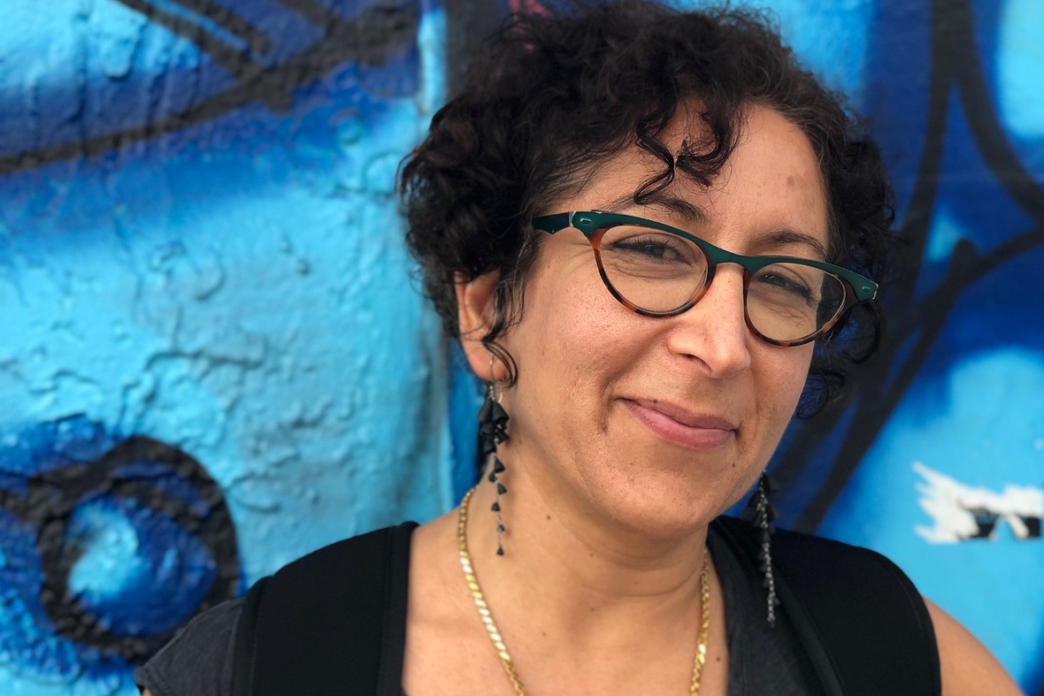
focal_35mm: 55
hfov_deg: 36.2
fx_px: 1595
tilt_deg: +0.8
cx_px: 527
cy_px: 389
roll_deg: +3.2
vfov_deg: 24.6
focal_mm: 6
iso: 25
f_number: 2.4
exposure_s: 1/120
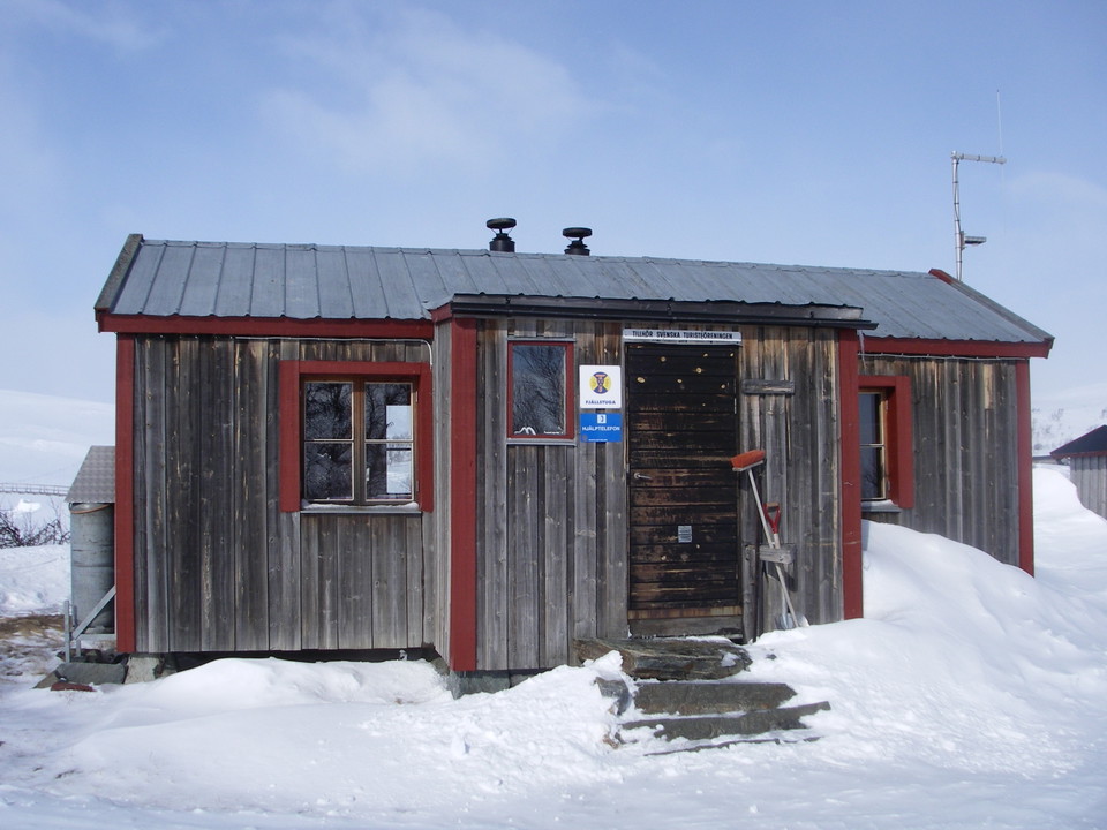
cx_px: 554
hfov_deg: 49.0
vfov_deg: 37.7
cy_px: 415
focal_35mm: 38
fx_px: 1215
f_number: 6.6
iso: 80
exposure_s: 1/640
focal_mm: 6.3
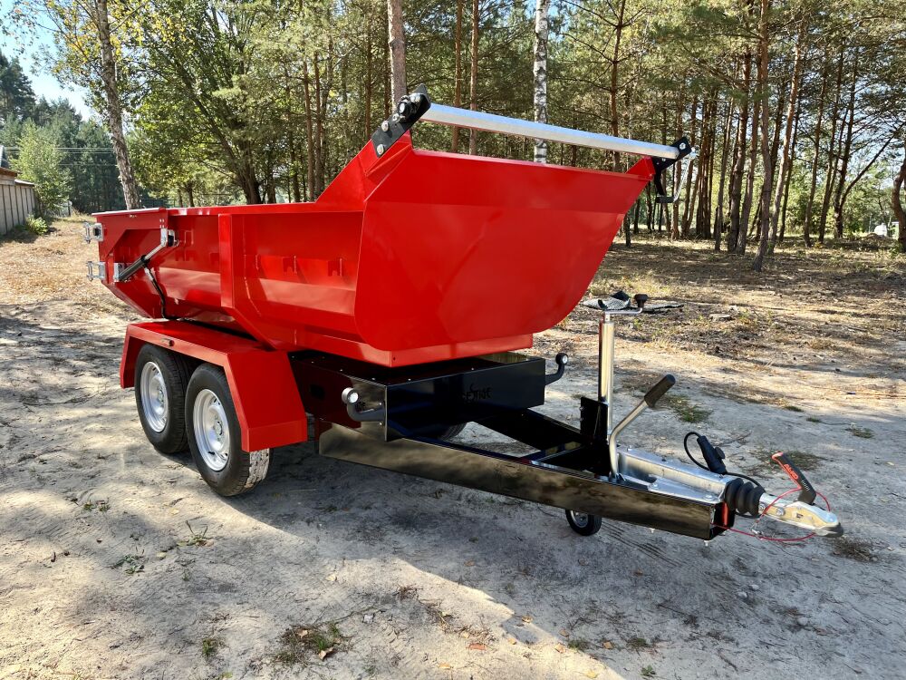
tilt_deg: -11.9
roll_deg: -0.2
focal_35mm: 26
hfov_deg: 67.3
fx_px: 680
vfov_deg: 53.1
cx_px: 453
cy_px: 340
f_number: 1.6
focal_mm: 5.1
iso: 50
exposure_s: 1/577
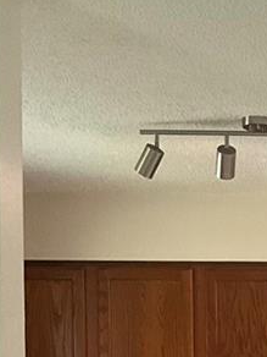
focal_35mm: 119
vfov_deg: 15.6
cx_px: 501
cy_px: 485
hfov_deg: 11.4
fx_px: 1224
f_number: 1.8
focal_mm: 3
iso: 100
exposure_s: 1/60
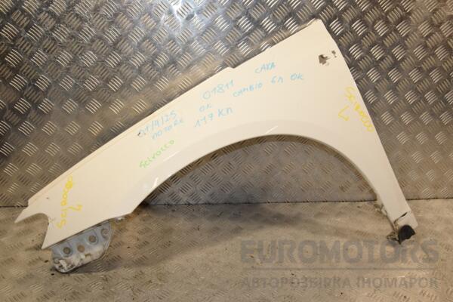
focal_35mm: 36
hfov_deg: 53.1
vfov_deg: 36.9
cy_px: 151
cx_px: 226
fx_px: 453
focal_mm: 24
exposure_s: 1/200
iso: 800
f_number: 10
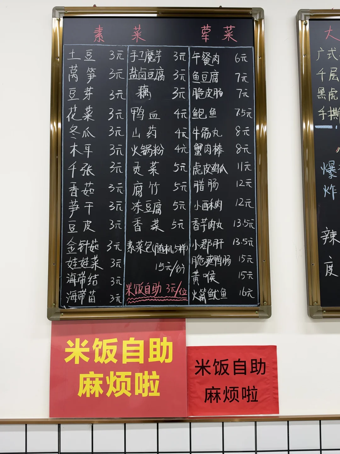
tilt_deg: +4.9
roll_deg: +0.5
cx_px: 170
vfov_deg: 58.4
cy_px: 227
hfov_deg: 45.4
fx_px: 406
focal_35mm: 31
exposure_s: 1/118
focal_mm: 6.93
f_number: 1.8
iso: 100
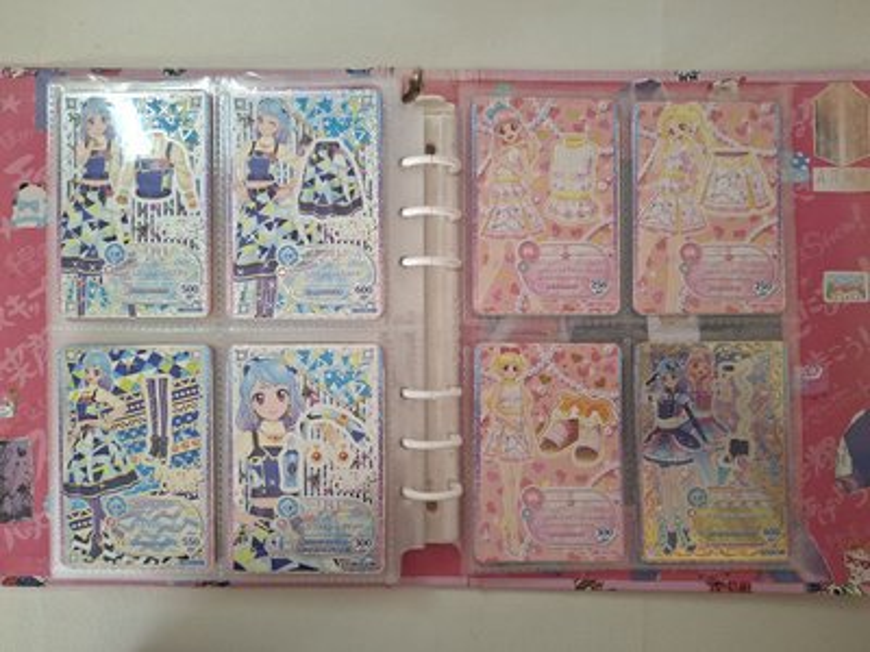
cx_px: 435
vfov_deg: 58.9
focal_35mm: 23
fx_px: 578
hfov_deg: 73.9
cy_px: 326
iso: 250
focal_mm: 5.54
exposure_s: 1/60
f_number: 1.8
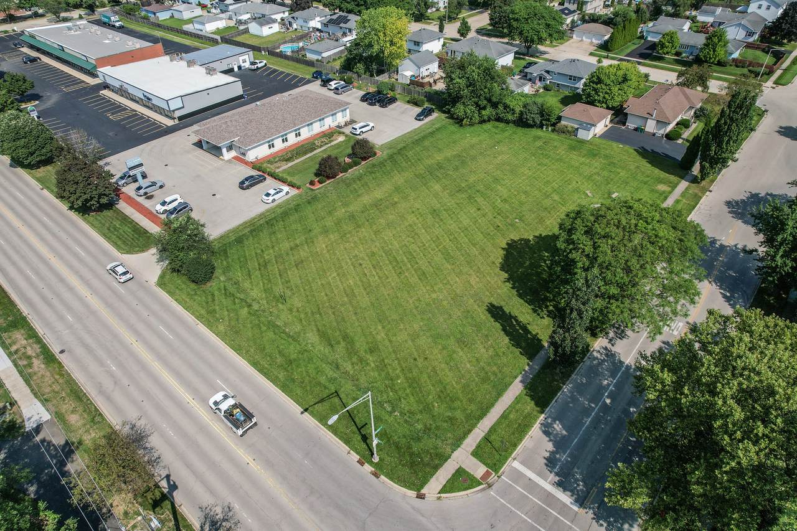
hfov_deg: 78.6
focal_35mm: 22
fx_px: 487
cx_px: 398
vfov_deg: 57.2
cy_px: 266
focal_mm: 8.38
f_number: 2.8
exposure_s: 1/2500
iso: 100
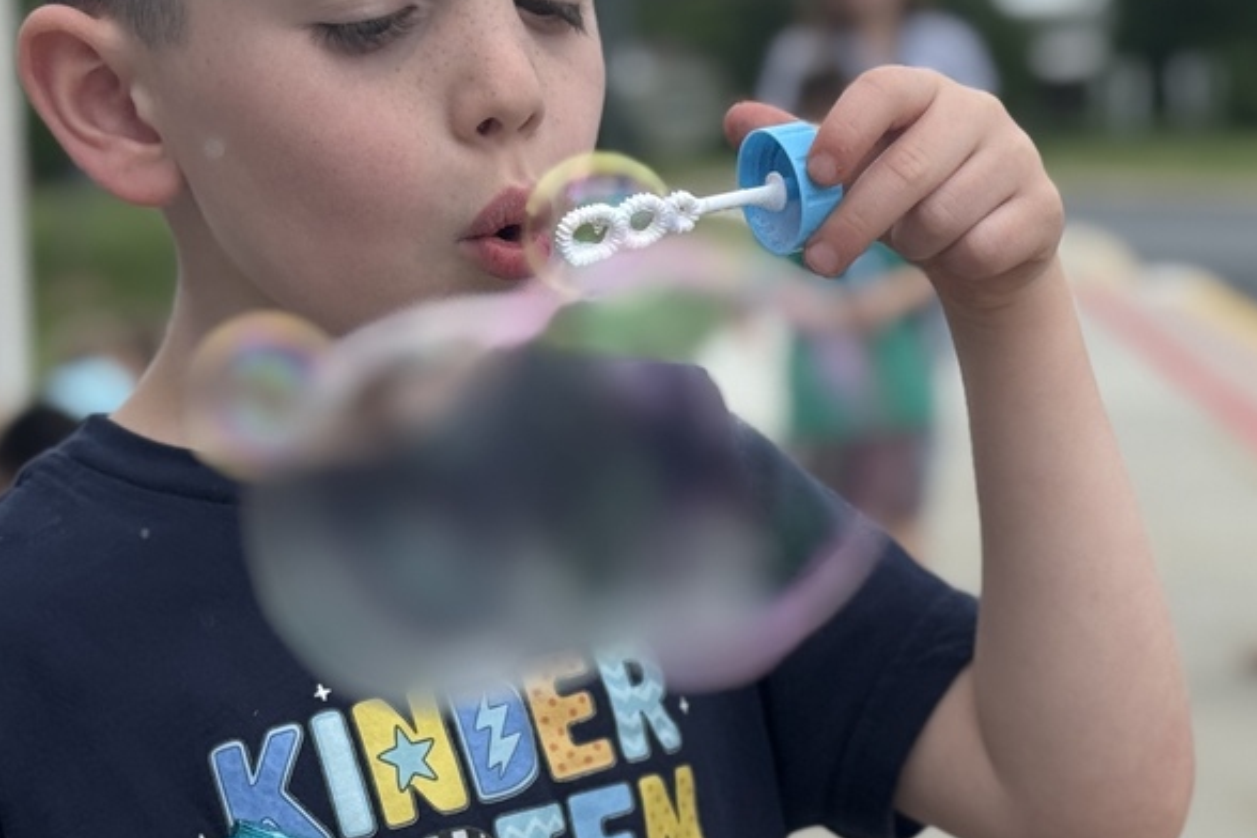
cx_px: 513
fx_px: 3038
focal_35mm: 87
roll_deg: -0.1
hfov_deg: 23.3
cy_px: 297
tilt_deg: -4.6
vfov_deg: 15.7
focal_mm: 6.76
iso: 64
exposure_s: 1/2833
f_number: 1.78
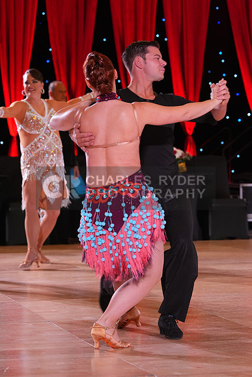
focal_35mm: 118
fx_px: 1238
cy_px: 188
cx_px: 126
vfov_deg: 17.3
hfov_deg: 11.6
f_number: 5
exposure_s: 1/100
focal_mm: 118
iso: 1250
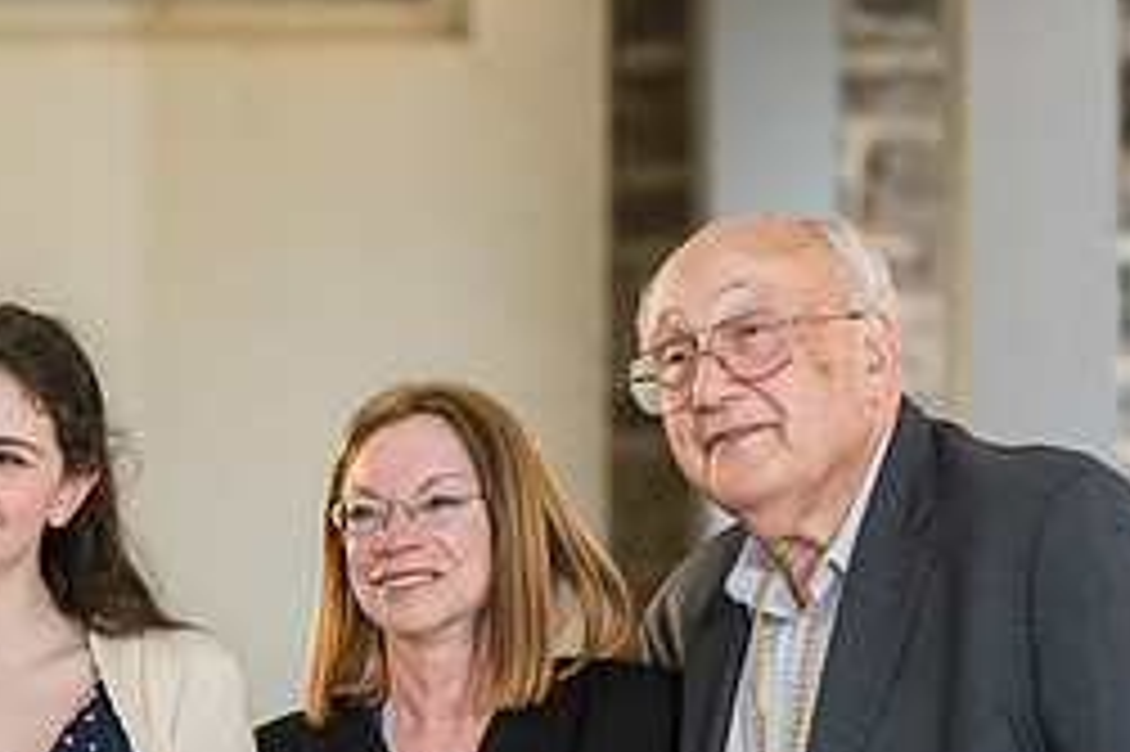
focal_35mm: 375
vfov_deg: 3.7
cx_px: 16
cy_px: 745
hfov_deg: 5.5
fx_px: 11763
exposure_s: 1/160
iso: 1000
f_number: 4
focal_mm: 155
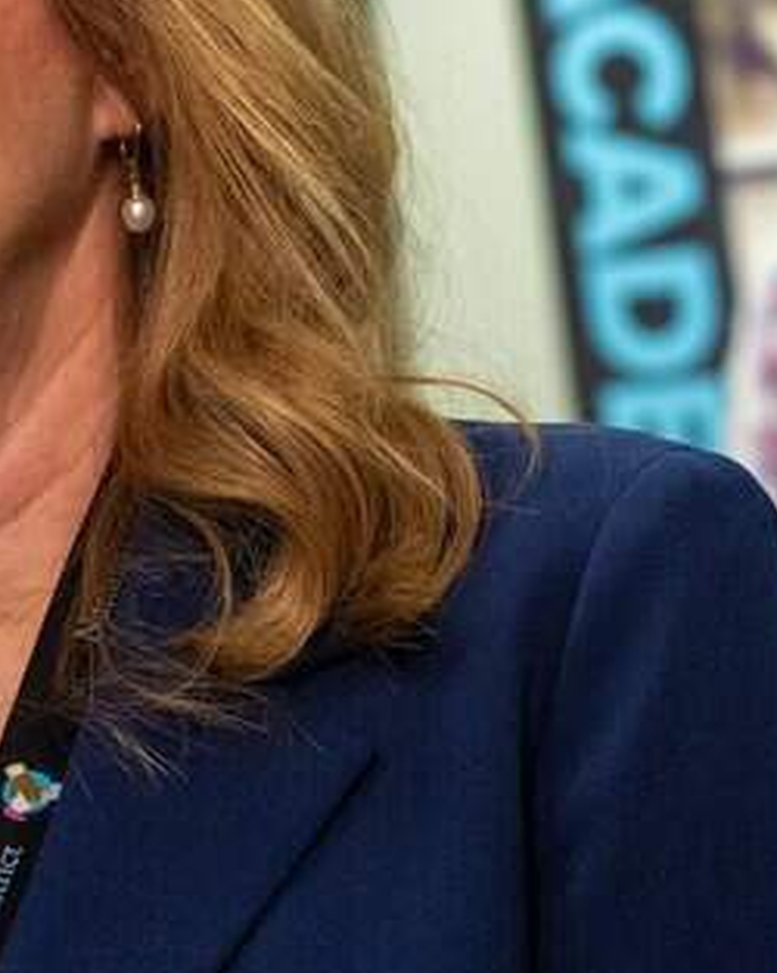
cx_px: 690
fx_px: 6215
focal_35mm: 216
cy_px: 348
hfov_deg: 7.1
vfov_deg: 8.9
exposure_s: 1/250
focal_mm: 60
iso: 1600
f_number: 4
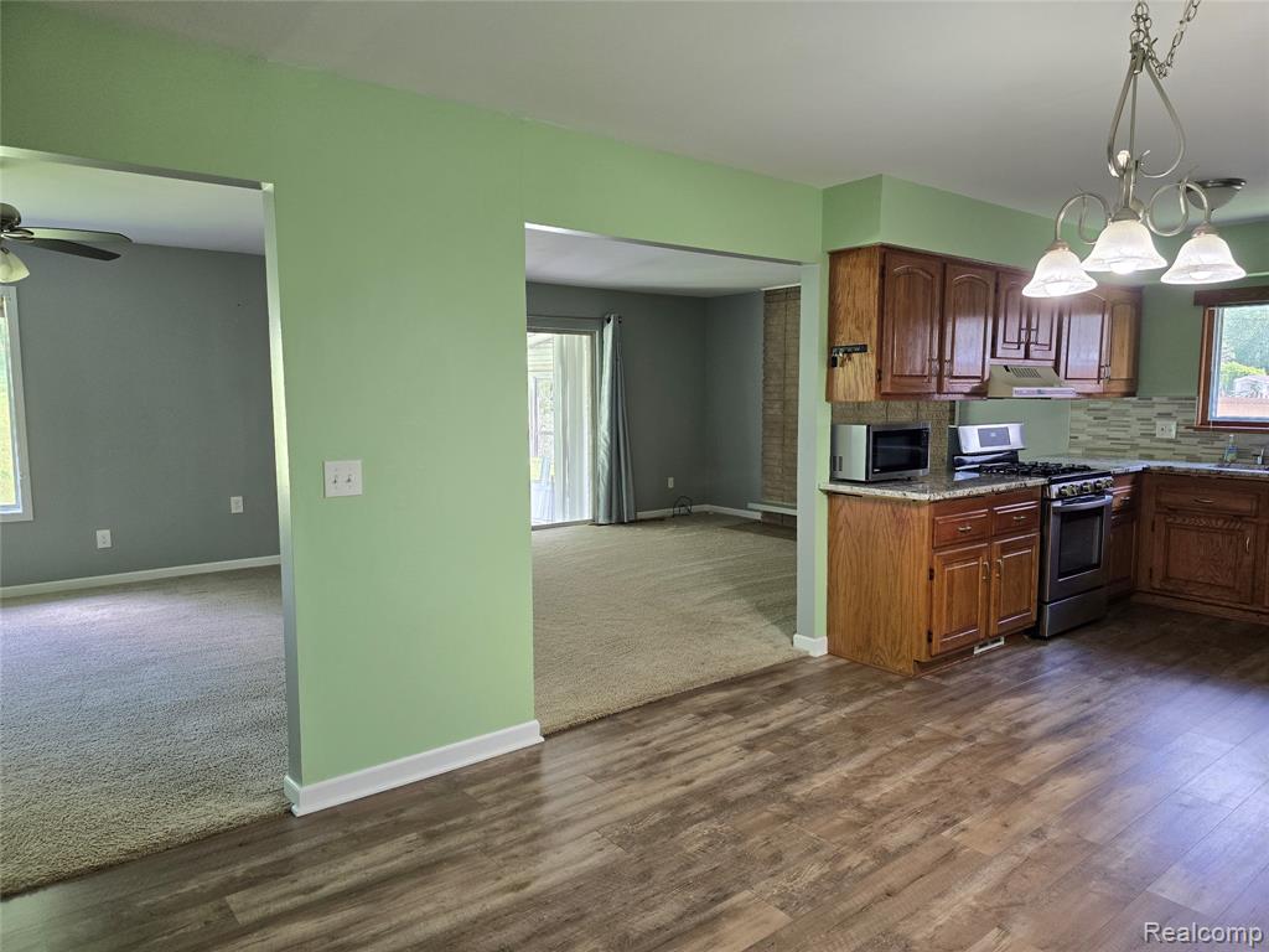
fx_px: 843
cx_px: 634
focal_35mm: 23
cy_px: 476
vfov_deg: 58.9
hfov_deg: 73.9
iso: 200
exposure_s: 1/120
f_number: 1.7
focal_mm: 6.3
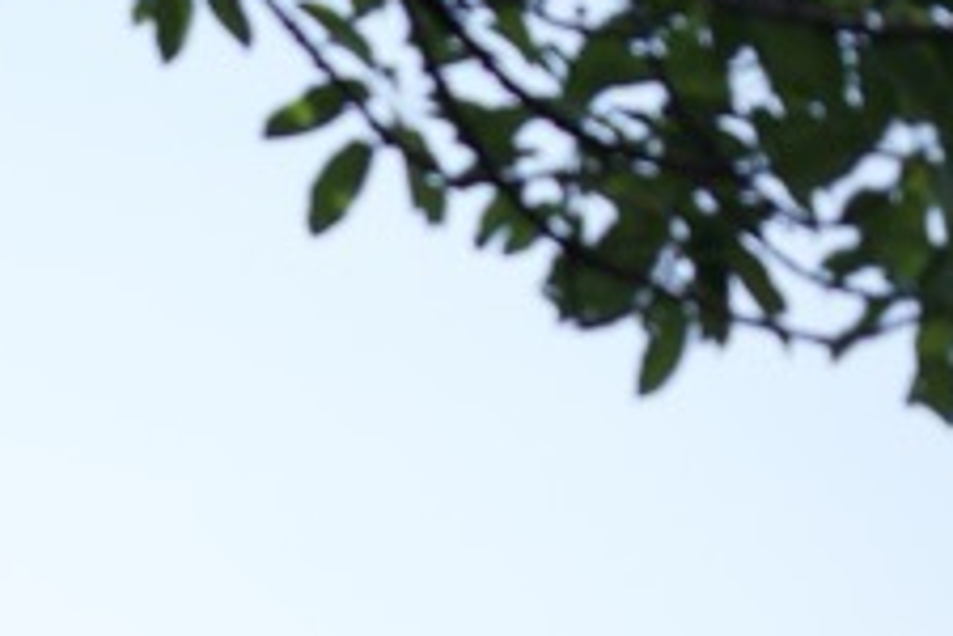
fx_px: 5268
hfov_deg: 10.2
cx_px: -55
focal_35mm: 199
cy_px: 999
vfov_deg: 6.8
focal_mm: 23
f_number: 1.4
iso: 125
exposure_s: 1/4400
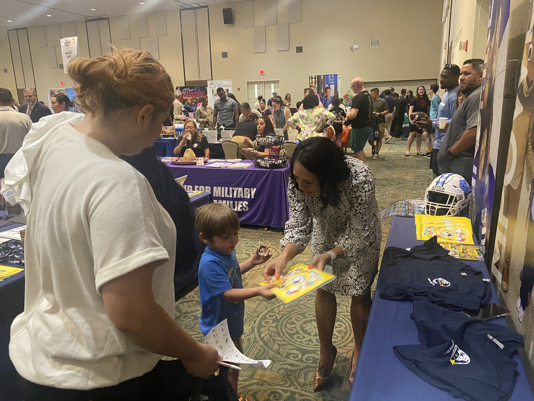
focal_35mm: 26
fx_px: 401
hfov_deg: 67.3
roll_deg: +1.7
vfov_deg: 53.1
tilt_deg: -13.7
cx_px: 267
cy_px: 200
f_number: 1.8
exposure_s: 1/30
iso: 640
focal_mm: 4.25
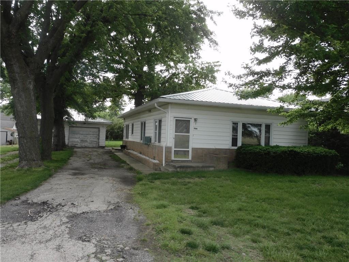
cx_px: 174
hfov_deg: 60.0
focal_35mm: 30
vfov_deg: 46.8
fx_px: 302
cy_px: 131
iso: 125
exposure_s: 1/320
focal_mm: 5.4
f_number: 3.5
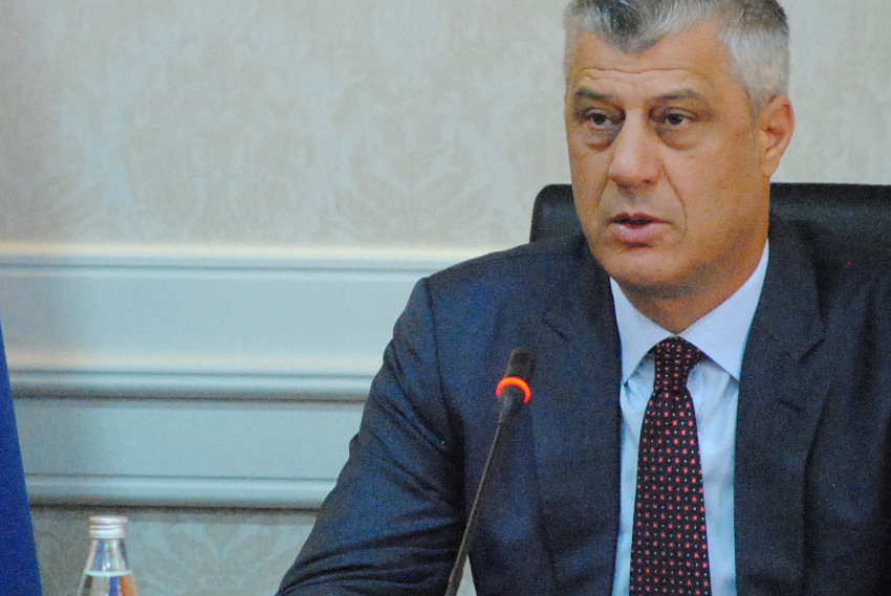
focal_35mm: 461
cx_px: 294
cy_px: 300
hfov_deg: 4.5
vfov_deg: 3.0
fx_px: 11427
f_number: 5
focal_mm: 135
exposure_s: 1/50
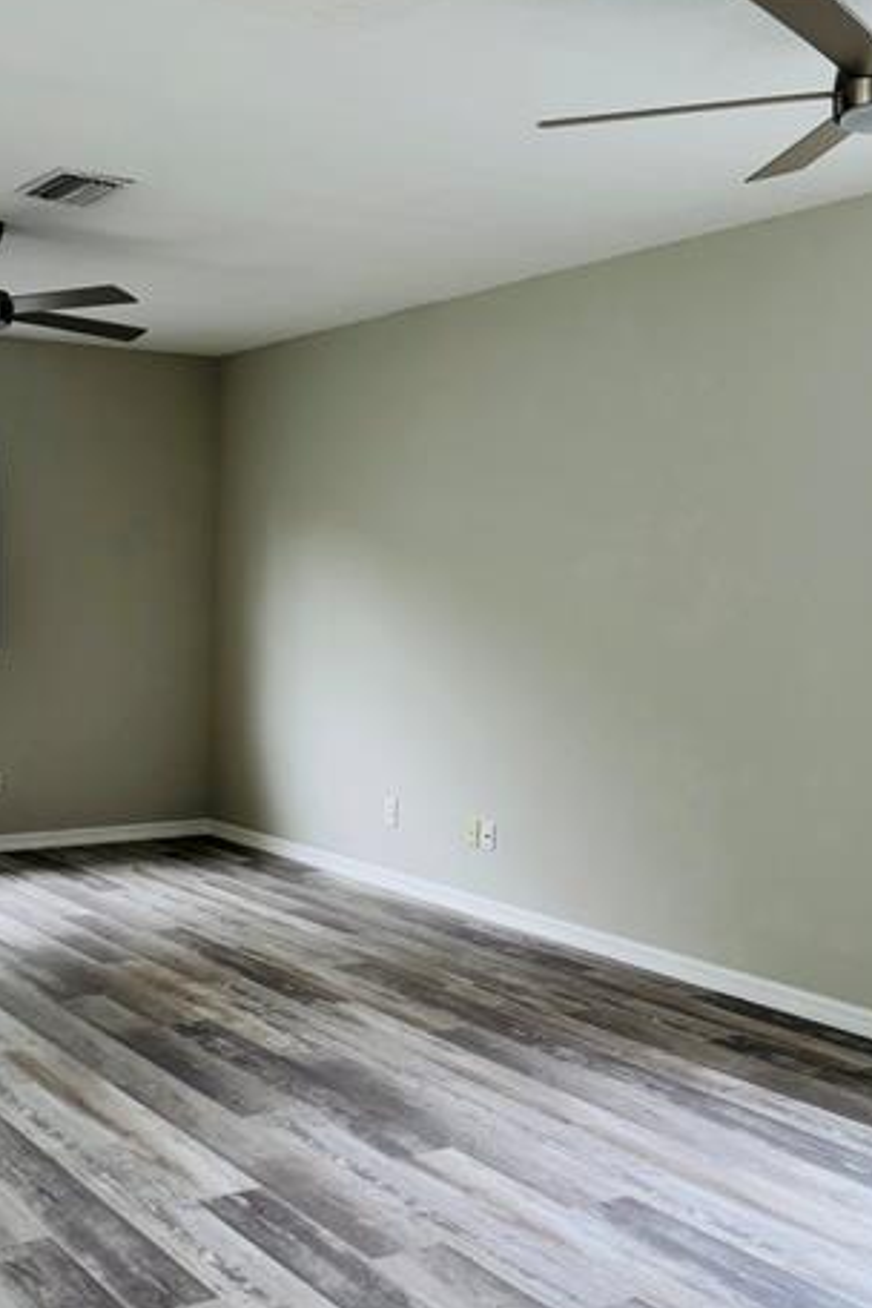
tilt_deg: -5.3
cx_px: 221
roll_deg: -0.4
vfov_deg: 46.4
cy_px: 694
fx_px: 1526
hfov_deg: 31.3
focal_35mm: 42
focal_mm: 6.76
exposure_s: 1/168
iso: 64
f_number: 1.78
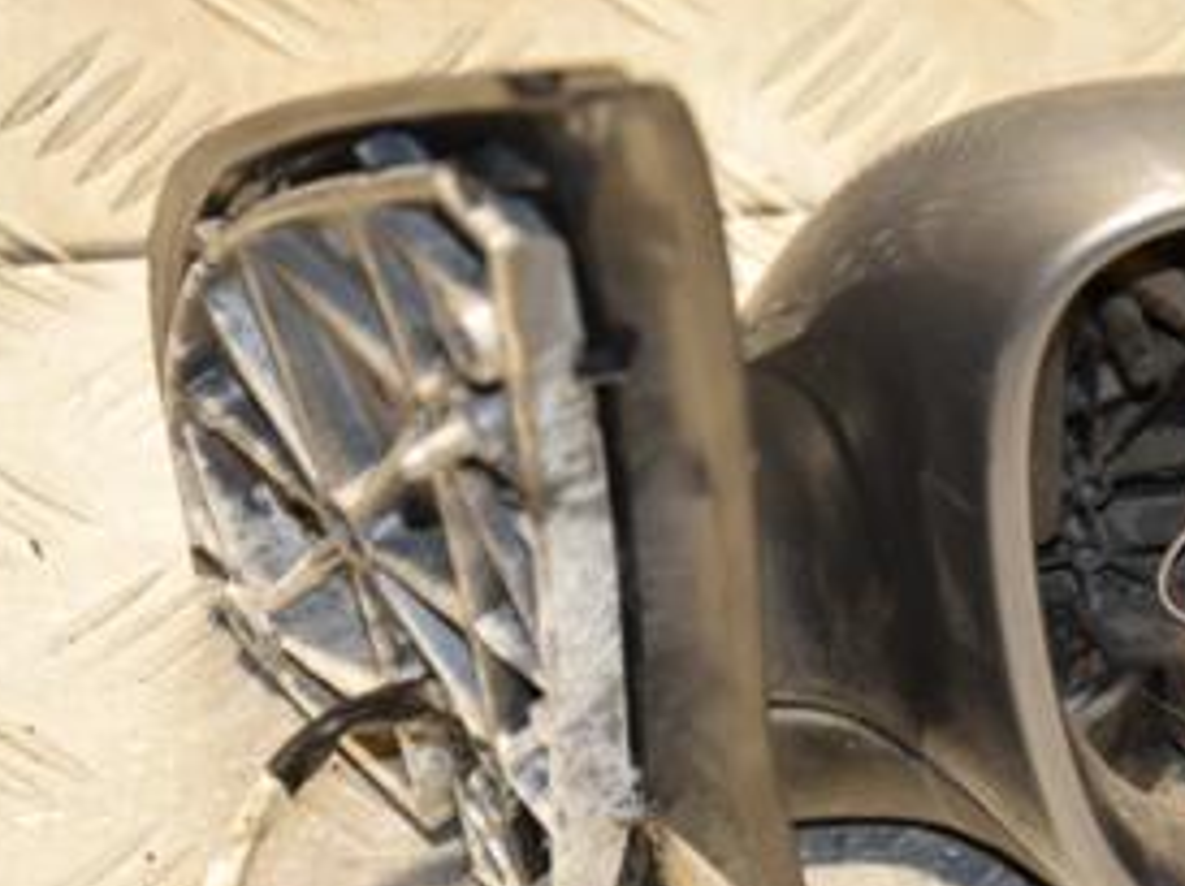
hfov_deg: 10.0
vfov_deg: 7.6
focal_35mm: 196
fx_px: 6704
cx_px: 1159
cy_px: 506
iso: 800
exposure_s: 1/100
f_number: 5.3
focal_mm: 62
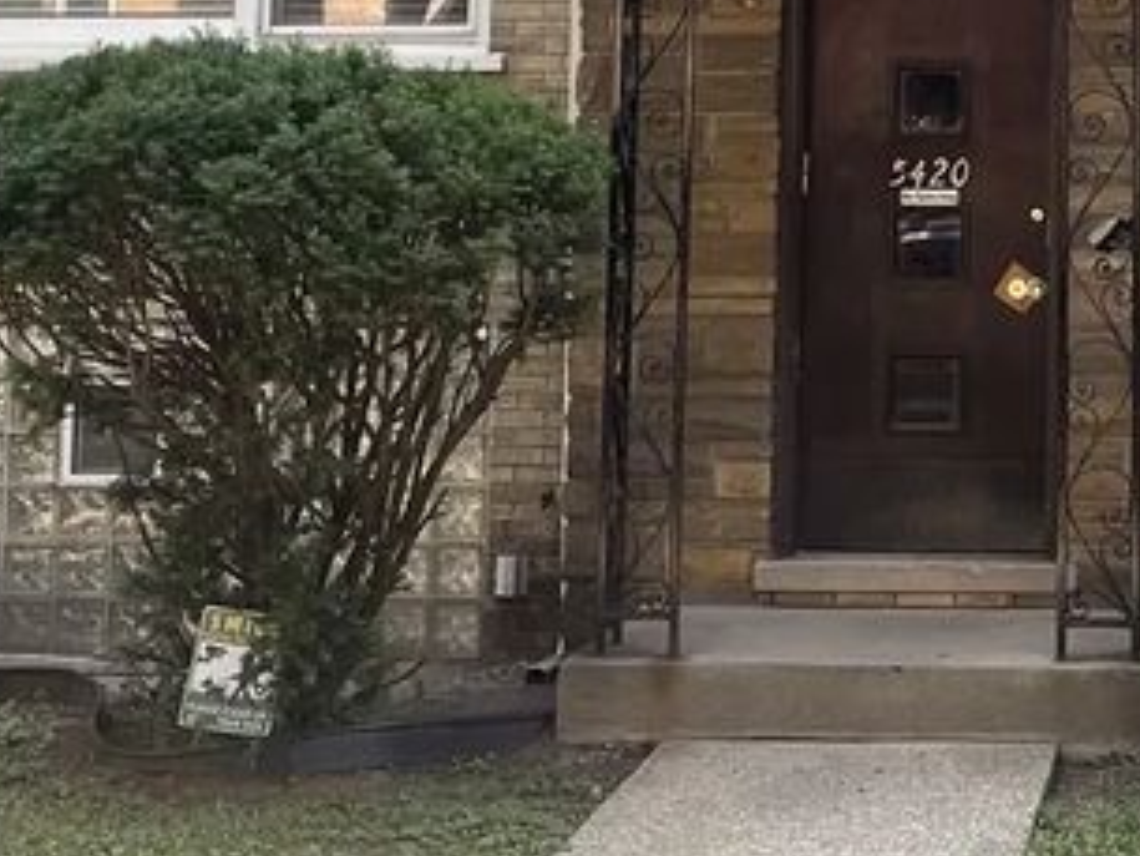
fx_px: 2767
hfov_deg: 22.6
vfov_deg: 16.8
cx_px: 1080
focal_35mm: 84
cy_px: -183
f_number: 1.6
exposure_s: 1/292
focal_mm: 5.1
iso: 32
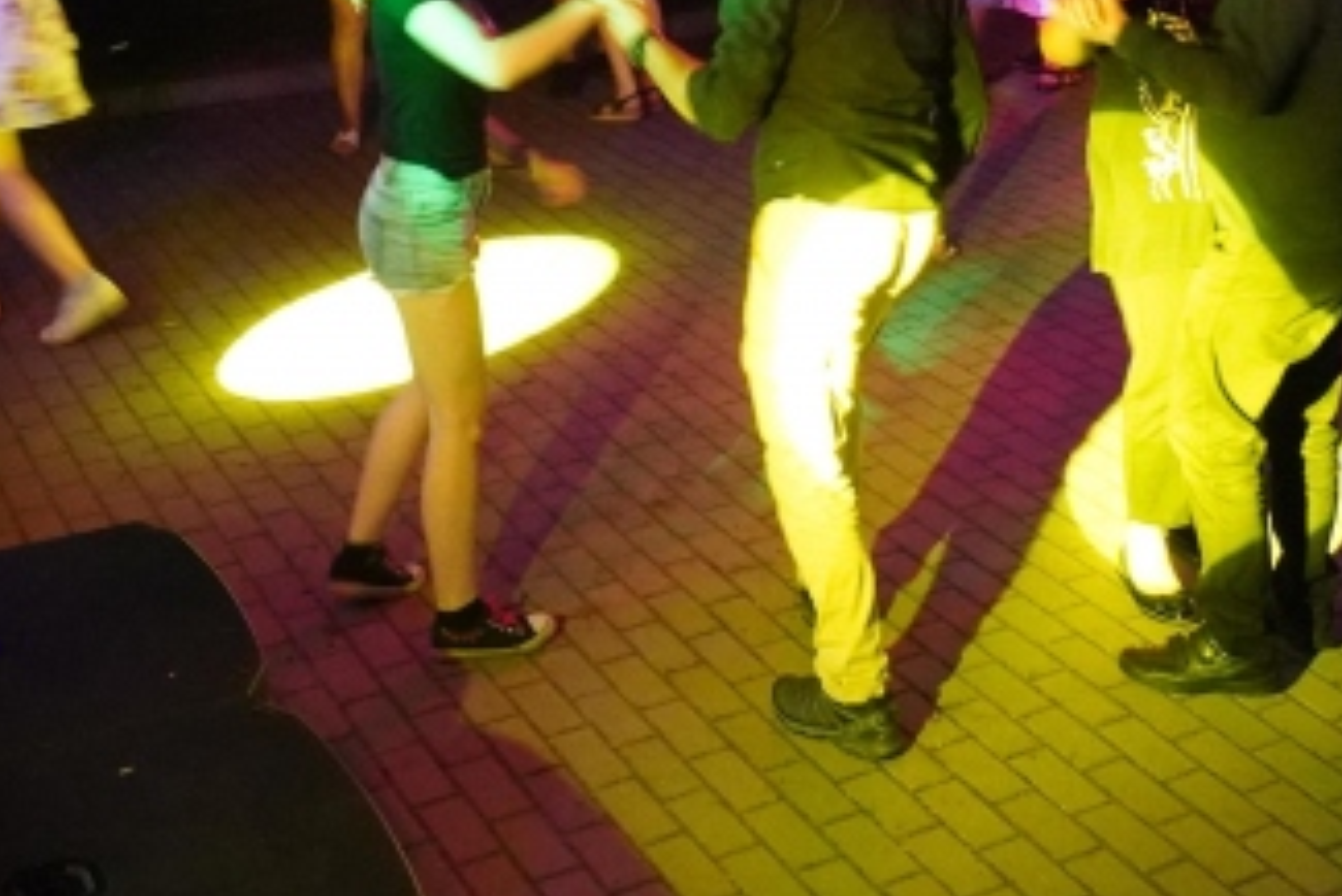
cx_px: 694
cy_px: -68
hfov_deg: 33.9
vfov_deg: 21.9
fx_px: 2200
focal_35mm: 59
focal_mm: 16
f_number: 3.5
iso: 6400
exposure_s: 1/25
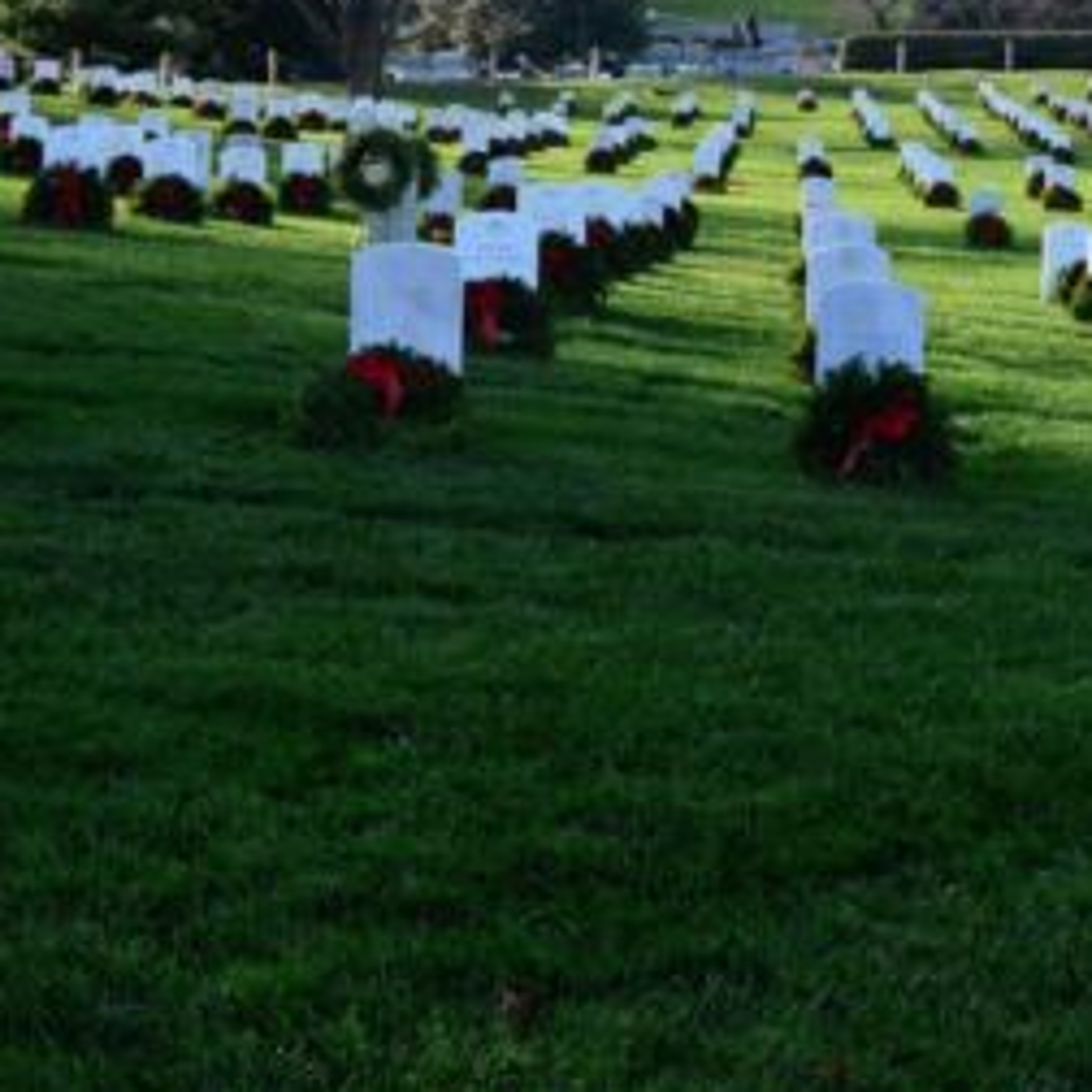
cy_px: 193
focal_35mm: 87
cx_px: 1040
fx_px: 3108
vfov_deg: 19.7
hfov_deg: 19.5
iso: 1600
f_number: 11
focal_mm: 27
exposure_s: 1/640
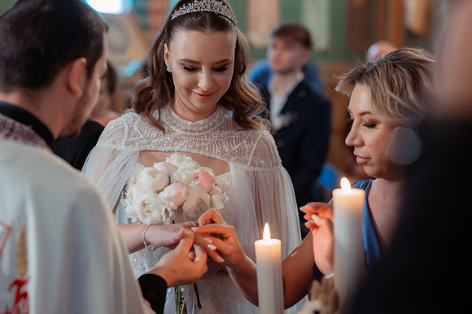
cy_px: 157
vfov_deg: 16.1
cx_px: 236
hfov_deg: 23.9
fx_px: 1114
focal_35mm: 85
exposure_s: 1/250
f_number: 2.8
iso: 3200
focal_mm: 85
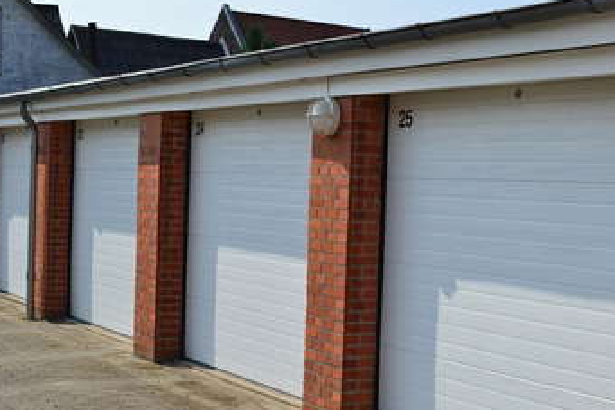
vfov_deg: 19.4
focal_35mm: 70
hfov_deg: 28.8
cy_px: 243
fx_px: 1196
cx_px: 336
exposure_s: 1/500
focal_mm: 38
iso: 320
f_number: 11
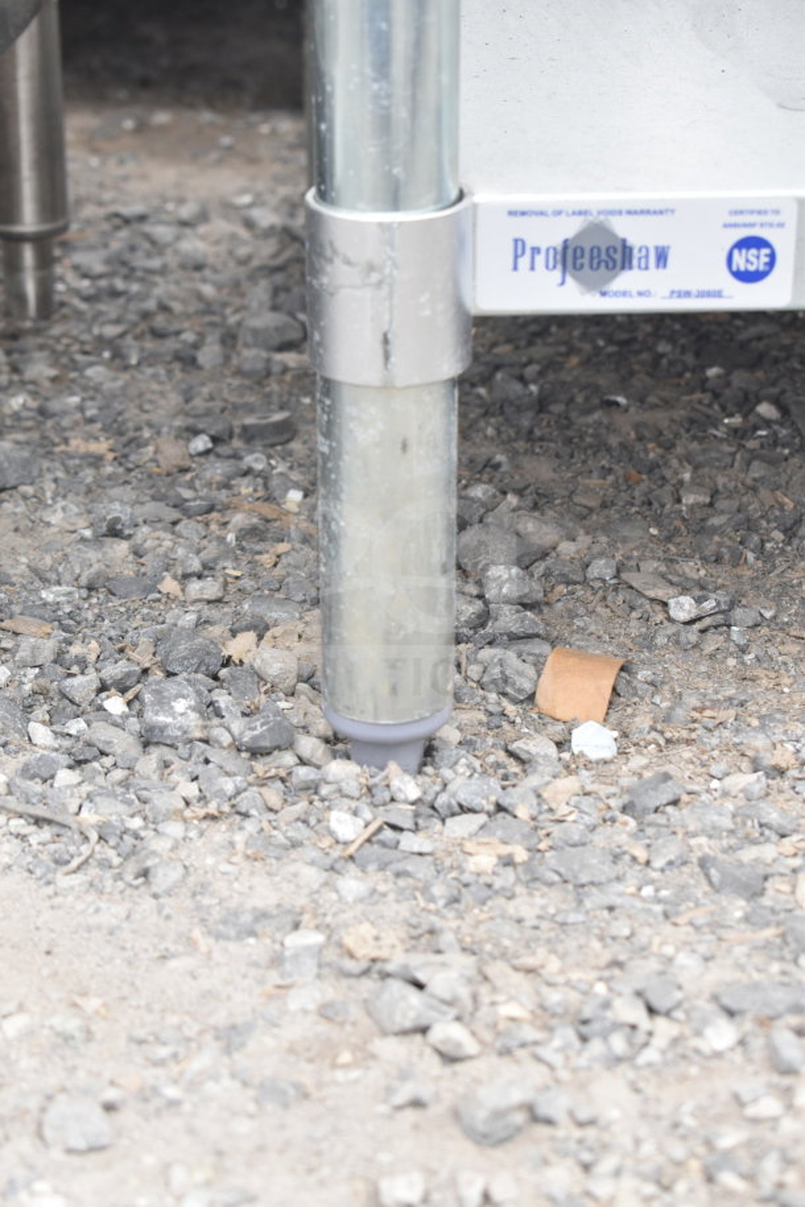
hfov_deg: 16.6
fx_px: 2767
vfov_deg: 24.6
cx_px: 402
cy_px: 604
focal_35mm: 82
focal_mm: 55
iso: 400
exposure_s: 1/100
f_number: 5.6
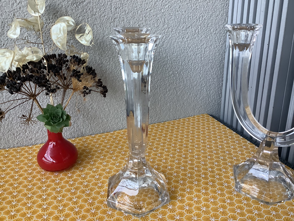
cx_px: 147
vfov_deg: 45.4
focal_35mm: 31
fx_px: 263
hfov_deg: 58.4
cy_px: 110
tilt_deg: -20.1
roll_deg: +0.8
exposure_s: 1/50
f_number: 2.4
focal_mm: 3.3
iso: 200
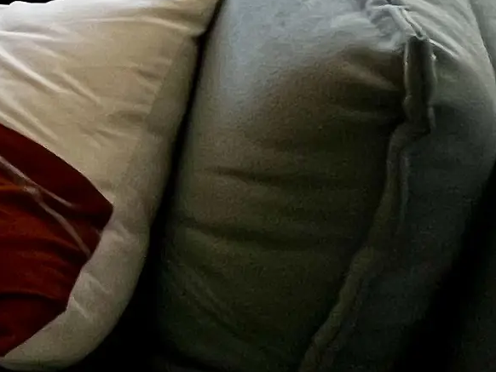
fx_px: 1290
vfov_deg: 11.0
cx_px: -876
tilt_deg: +0.8
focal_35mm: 90
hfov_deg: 12.6
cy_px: -724
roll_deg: +0.7
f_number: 1.8
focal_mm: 1.57
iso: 32
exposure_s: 1/151
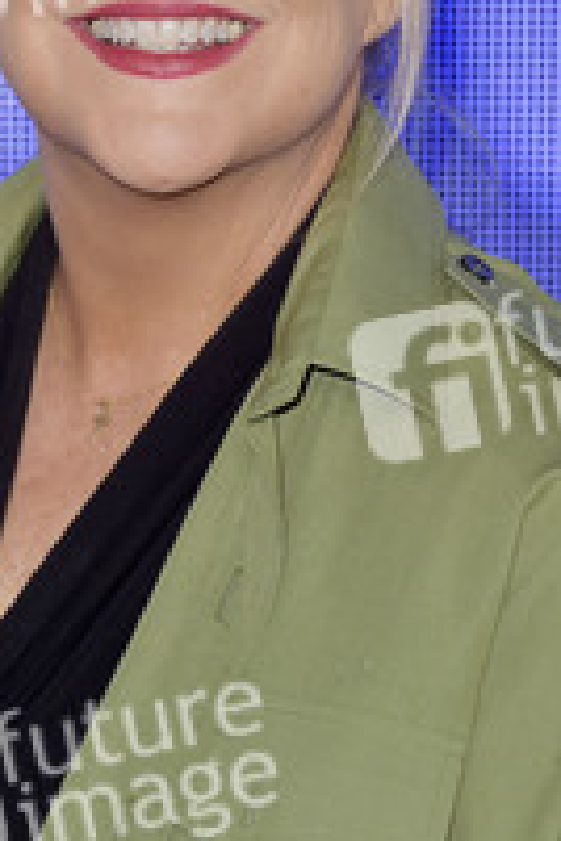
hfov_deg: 4.3
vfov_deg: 6.5
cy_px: 155
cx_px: 186
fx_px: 7456
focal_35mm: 319
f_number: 7.1
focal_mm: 160
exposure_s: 1/250
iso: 320
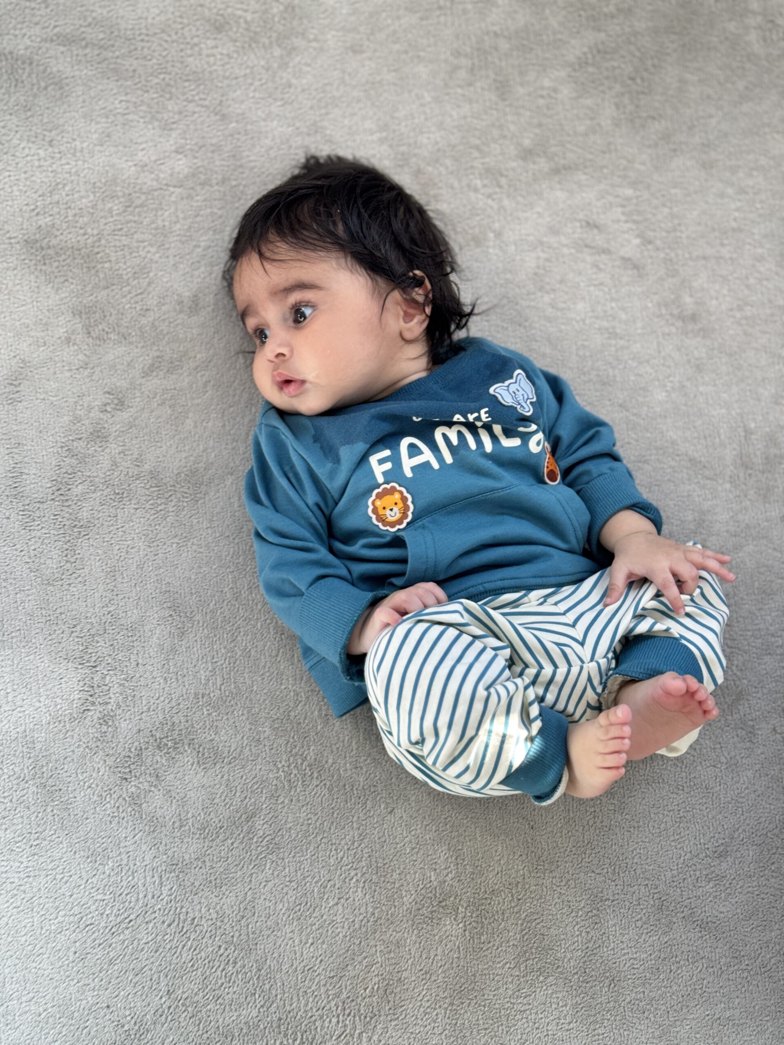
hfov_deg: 30.3
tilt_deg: -79.1
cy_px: 522
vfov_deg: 39.7
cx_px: 392
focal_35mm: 48
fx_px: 1450
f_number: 1.78
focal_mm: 6.76
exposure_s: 1/68
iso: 100
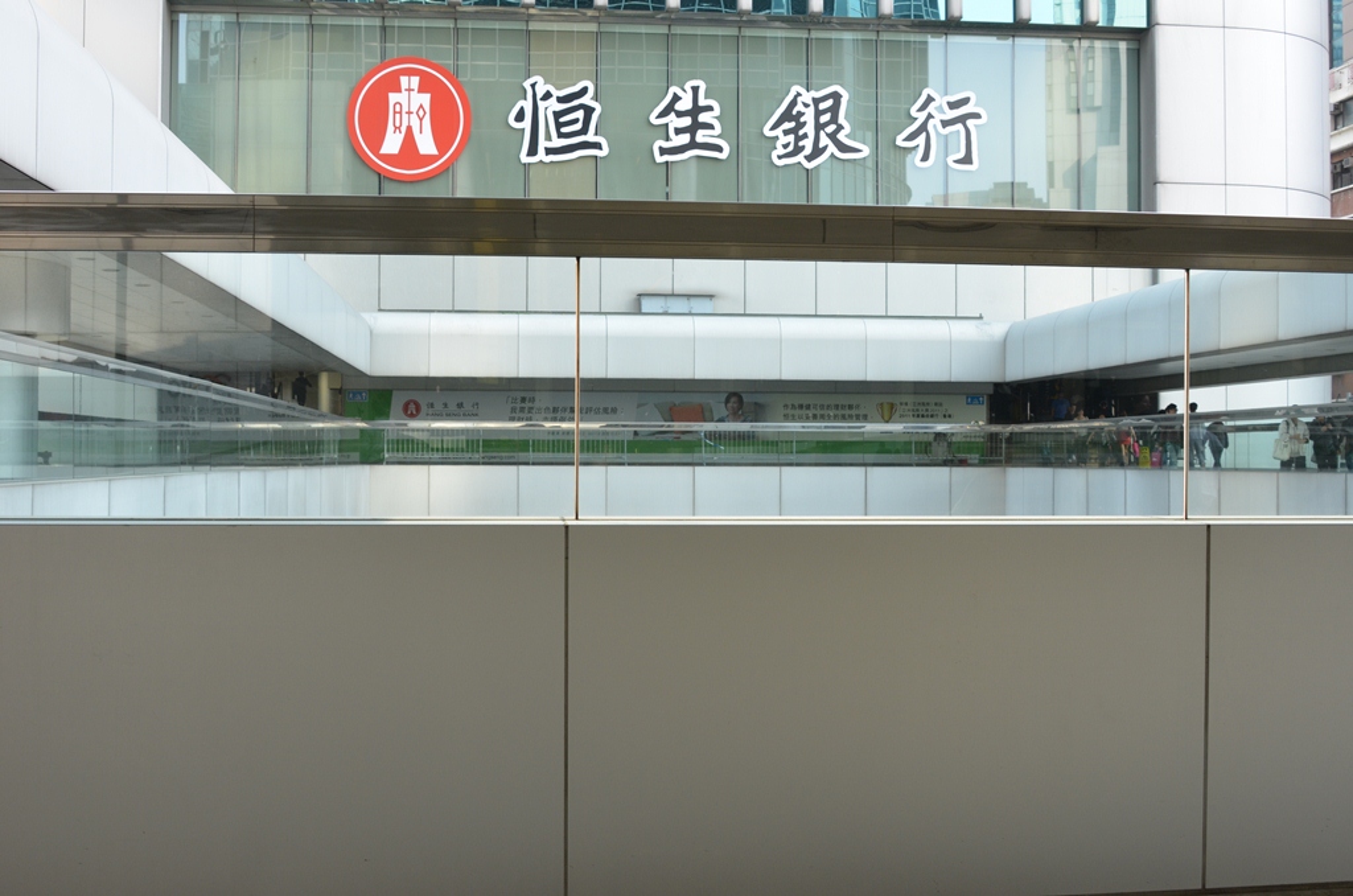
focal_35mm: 42
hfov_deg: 46.5
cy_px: 448
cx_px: 676
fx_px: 1575
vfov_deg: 31.7
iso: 400
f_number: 5.6
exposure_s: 1/125
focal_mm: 28
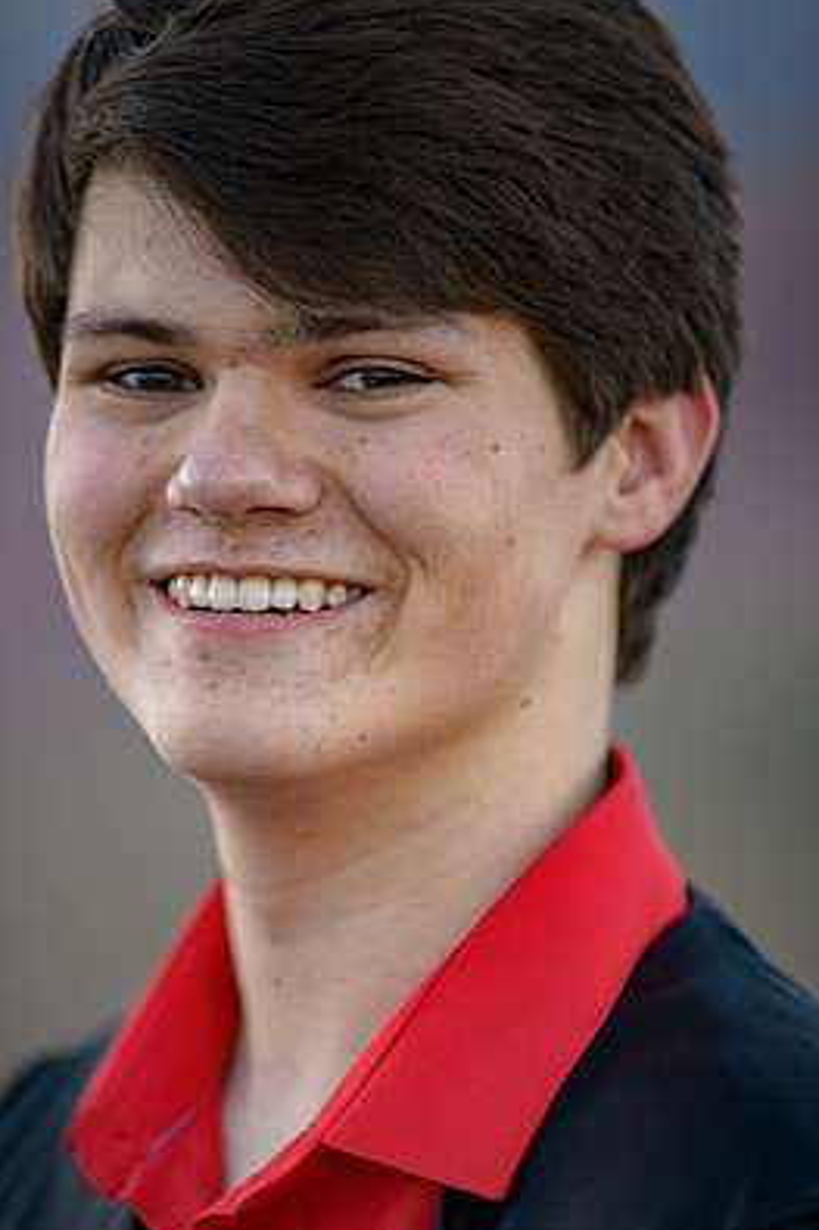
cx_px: 364
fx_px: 7787
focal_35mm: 228
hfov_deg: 6.0
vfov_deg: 9.0
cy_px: 682
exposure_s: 1/640
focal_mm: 200
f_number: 2.8
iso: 250
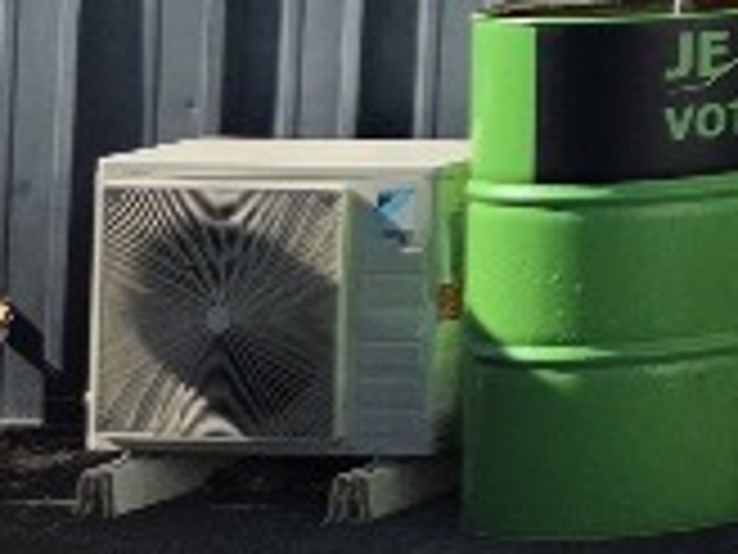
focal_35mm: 179
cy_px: -577
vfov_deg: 7.9
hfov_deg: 8.0
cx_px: 2718
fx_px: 3816
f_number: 1.7
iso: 80
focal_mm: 6.3
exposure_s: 1/7333
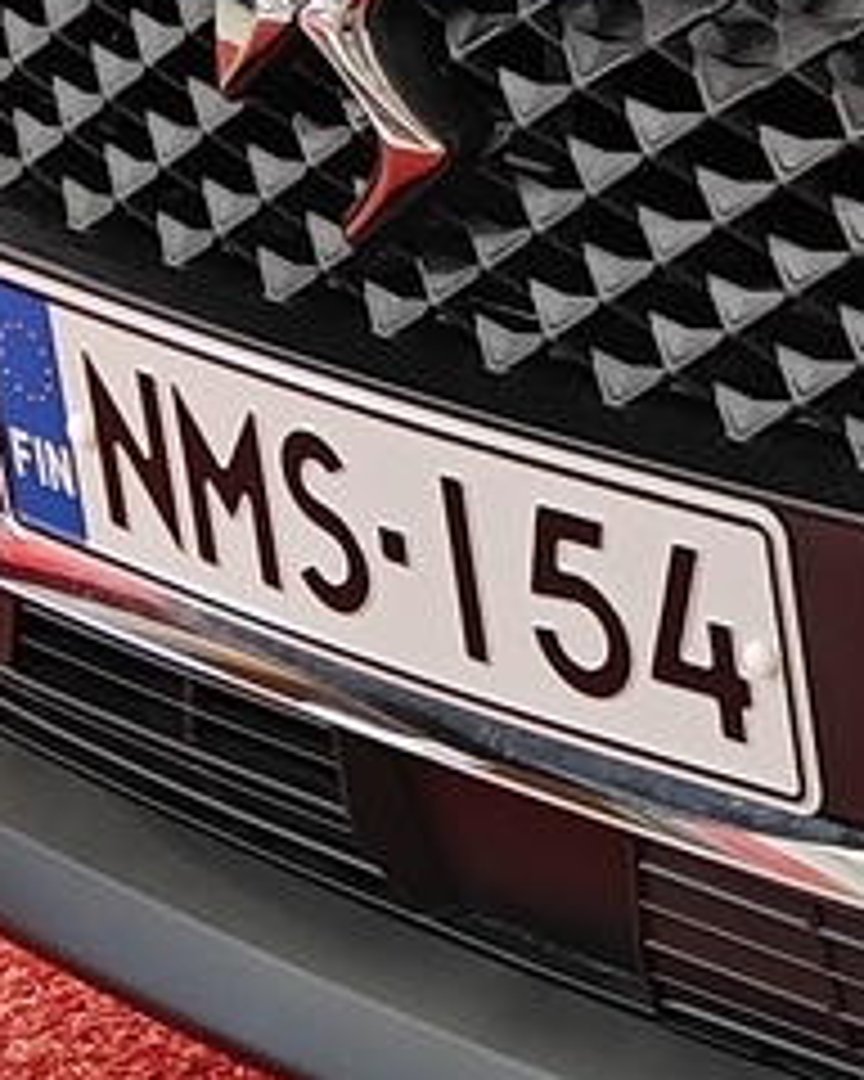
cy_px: -302
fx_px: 6169
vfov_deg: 9.8
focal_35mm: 193
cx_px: 2403
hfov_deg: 7.3
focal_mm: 5.59
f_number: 1.8
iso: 80
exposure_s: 1/50
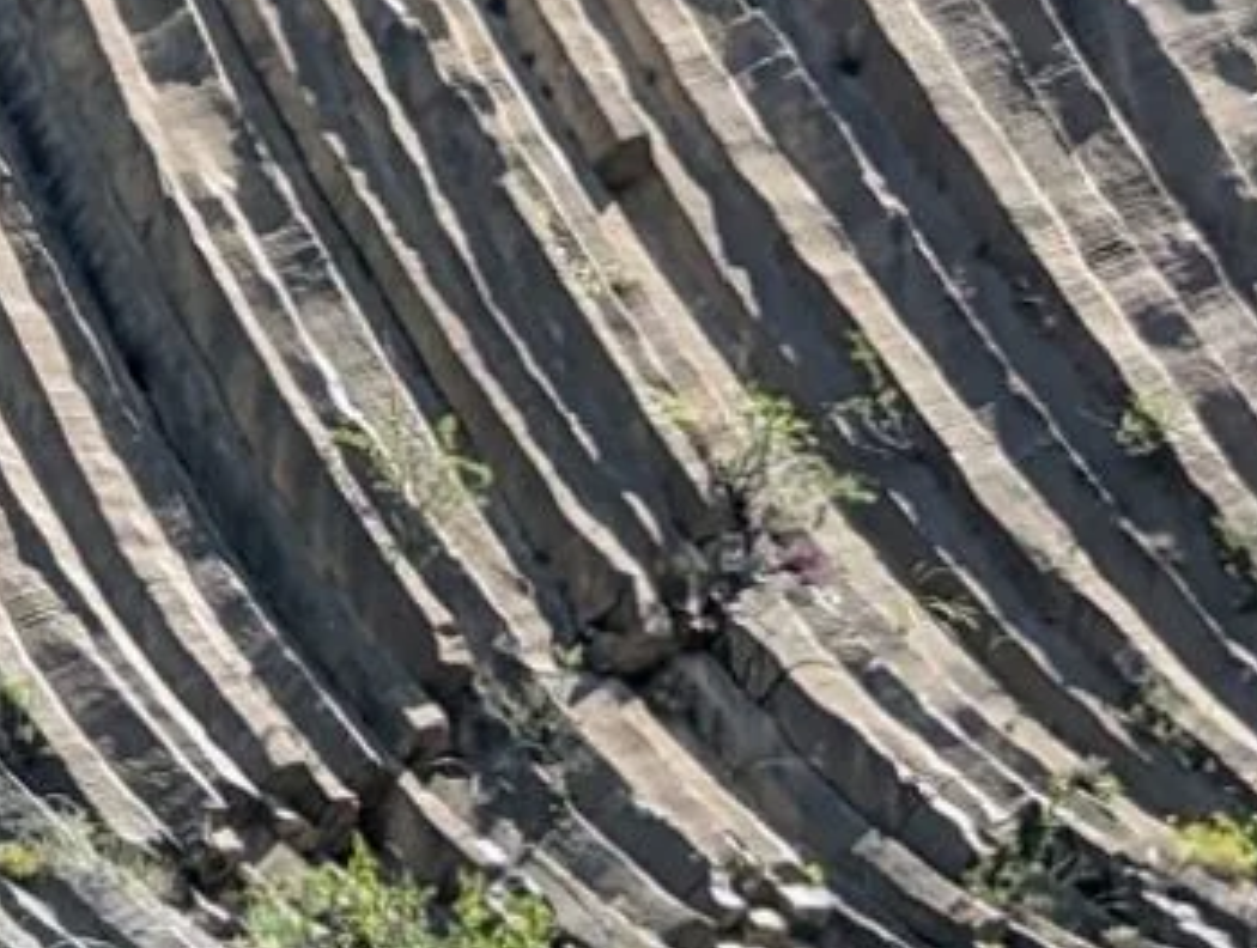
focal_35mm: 274
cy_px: 434
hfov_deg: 7.0
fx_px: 9970
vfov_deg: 5.4
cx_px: -1246
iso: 41
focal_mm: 6.81
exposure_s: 1/769
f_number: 1.85
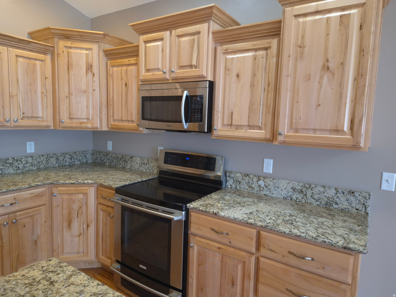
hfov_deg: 73.9
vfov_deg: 58.9
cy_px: 148
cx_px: 198
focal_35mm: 23
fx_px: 263
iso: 400
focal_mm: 5.4
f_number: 1.8
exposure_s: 1/60
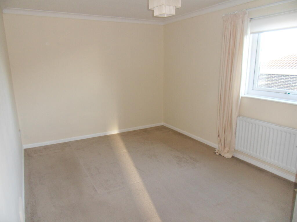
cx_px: 148
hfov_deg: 71.6
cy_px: 111
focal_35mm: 24
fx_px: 206
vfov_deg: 56.8
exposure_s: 1/30
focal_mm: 4.2
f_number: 3.3
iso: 200
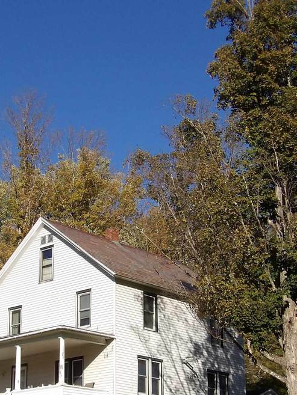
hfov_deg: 19.4
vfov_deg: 25.5
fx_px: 869
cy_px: 265
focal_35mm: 76
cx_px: 130
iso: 100
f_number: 3.7
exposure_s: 1/965
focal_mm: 7
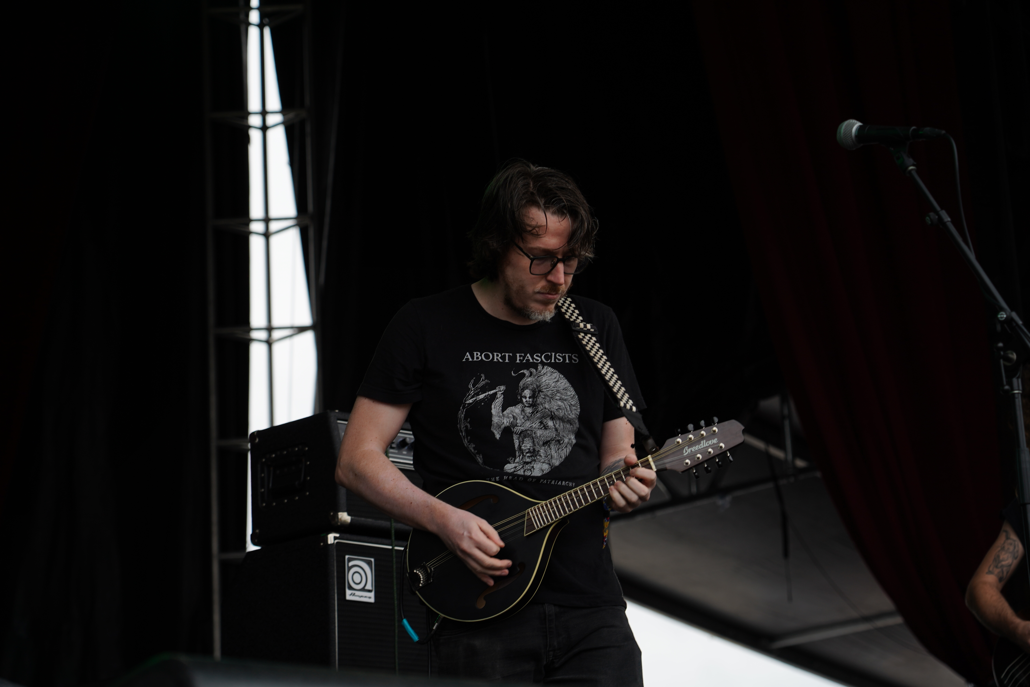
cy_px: 344
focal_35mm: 105
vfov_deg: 13.0
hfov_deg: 19.5
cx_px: 515
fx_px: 3004
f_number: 5.6
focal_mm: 105
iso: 100
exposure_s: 1/250
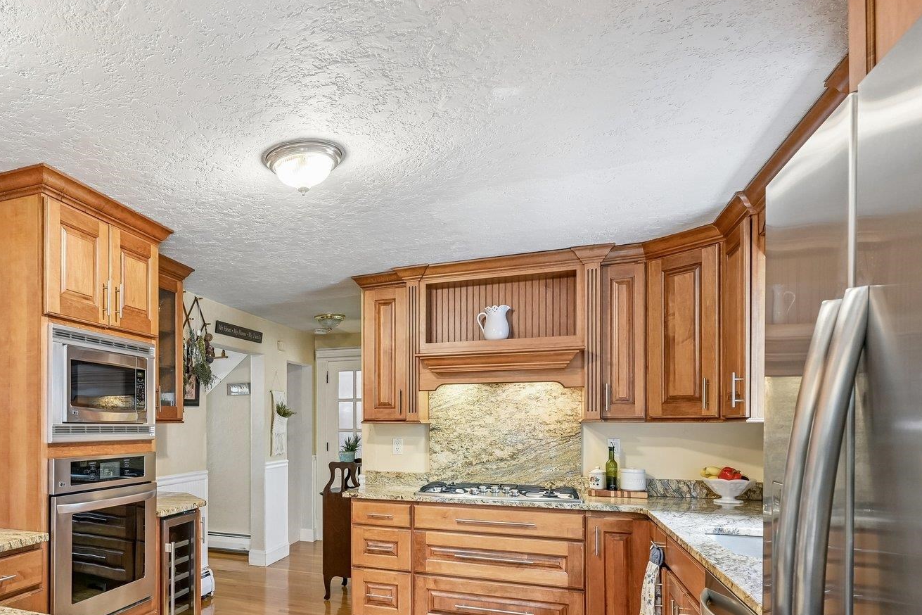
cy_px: 425
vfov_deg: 50.1
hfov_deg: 66.2
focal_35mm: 25
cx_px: 210
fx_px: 640
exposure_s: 1/2.5
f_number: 8
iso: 400
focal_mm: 16
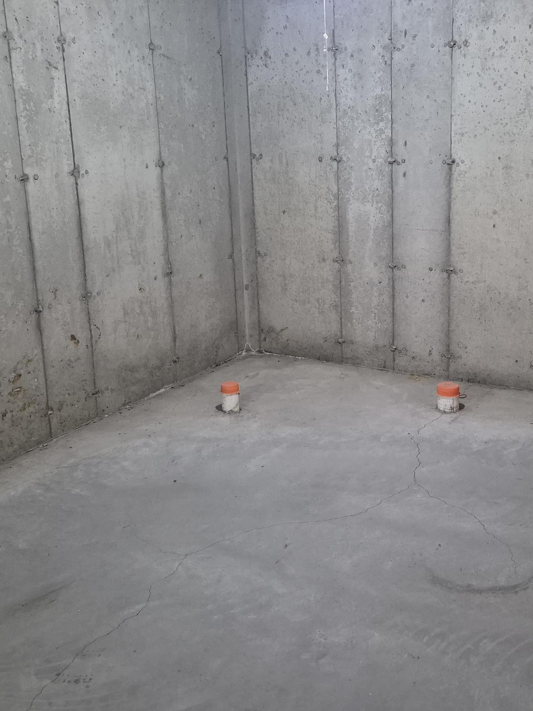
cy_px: 290
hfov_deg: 36.3
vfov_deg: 47.6
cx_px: 373
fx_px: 801
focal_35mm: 39
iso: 1600
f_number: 1.8
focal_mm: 5.4
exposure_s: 1/120
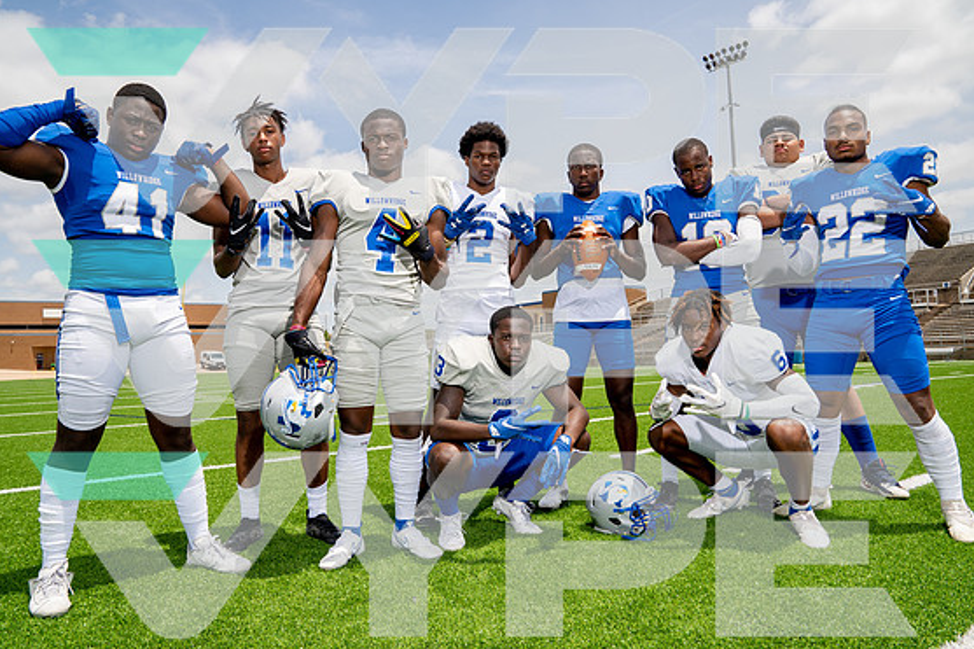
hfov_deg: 71.5
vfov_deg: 51.3
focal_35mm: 25
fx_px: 676
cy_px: 333
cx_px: 477
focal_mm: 24
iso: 100
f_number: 8
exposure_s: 1/250
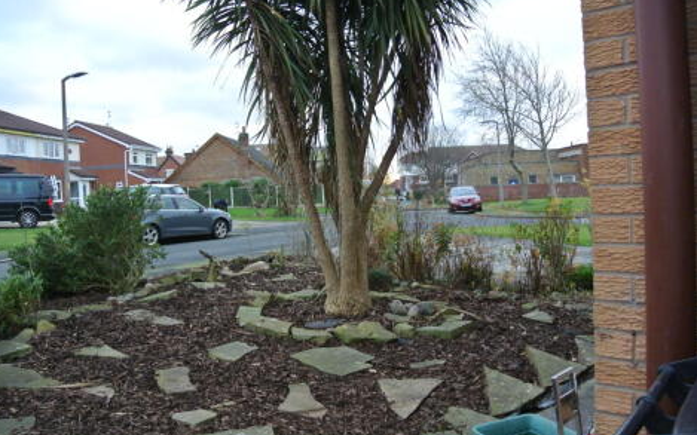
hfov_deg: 62.9
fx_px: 570
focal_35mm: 30
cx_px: 346
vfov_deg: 41.8
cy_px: 218
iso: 560
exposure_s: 1/125
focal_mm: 11
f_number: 3.5
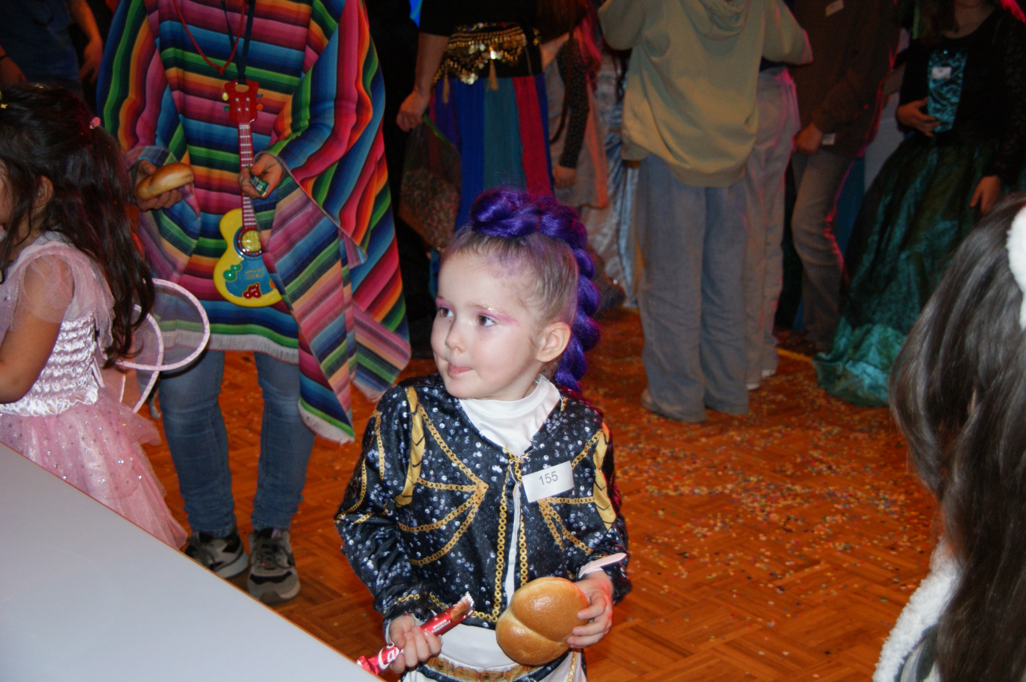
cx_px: 513
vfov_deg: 25.7
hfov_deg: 37.9
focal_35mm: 52
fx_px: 1495
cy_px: 341
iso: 400
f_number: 4.5
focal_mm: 35
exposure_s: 1/60
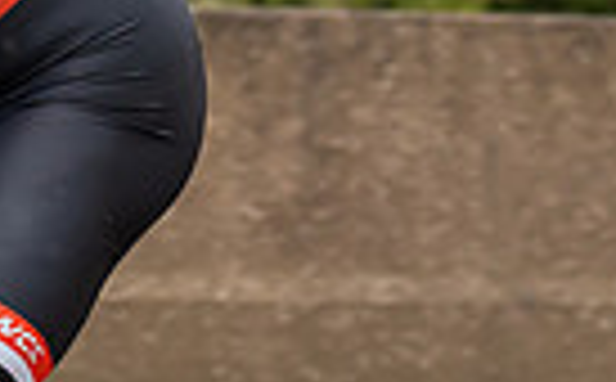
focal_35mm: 475
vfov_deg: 2.7
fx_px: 7958
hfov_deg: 4.4
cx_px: -33
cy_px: -22
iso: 400
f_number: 3.5
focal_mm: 70
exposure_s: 1/1000
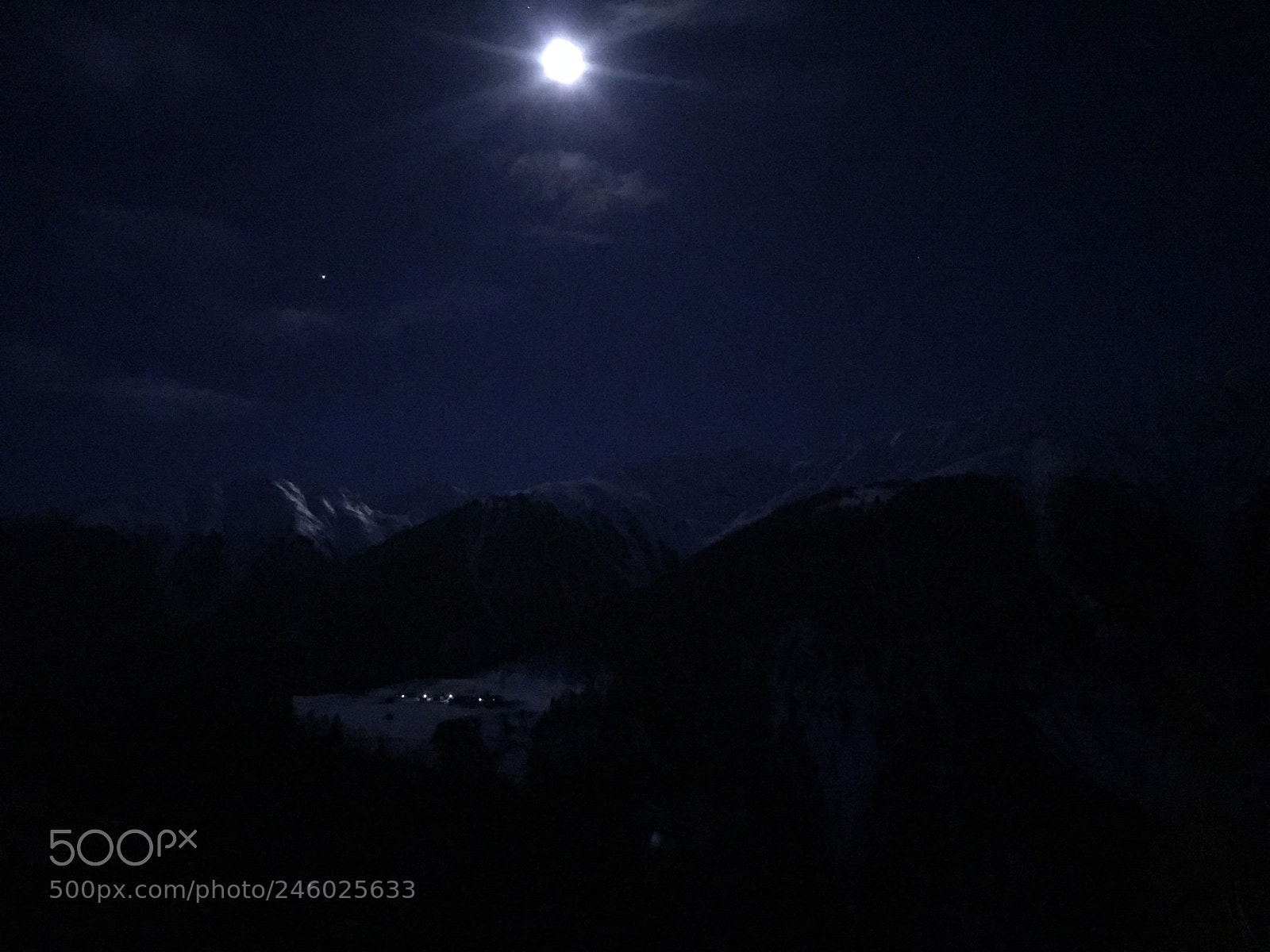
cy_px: 476
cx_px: 635
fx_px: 1064
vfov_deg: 48.2
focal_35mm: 29
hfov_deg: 61.7
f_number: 2.2
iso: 2000
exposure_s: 1/4
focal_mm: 4.15
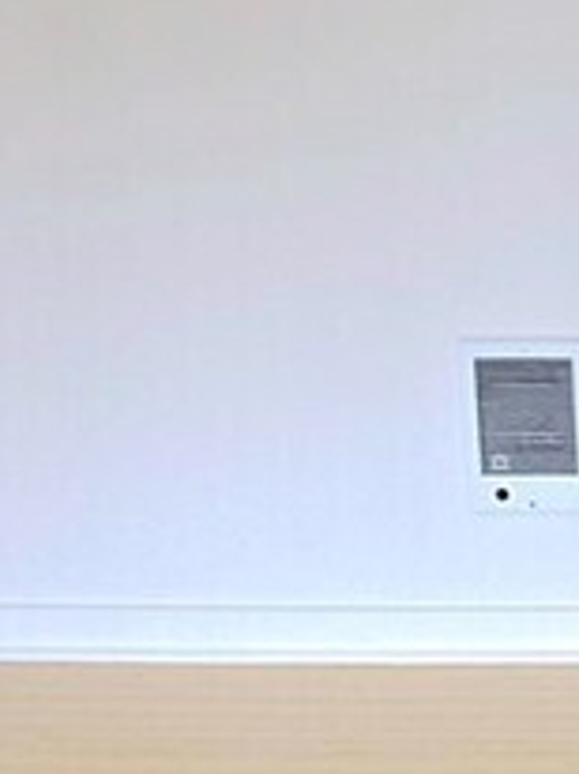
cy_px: 222
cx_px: 1090
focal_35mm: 91
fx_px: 2034
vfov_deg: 21.4
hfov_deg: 14.1
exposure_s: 1/60.2
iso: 20
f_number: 1.9
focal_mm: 2.2
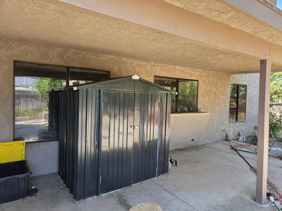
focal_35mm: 23
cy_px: 106
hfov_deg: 73.9
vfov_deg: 58.9
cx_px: 141
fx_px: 187
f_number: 1.8
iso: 64
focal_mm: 5.4
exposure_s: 1/180
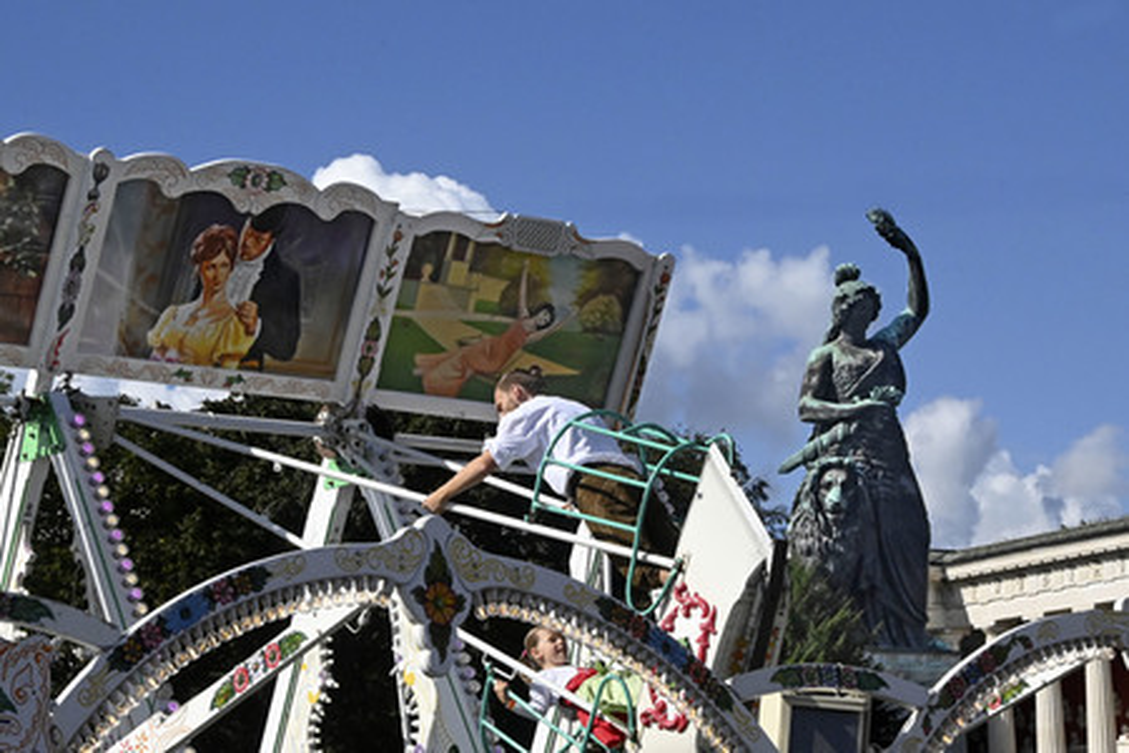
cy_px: 376
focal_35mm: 117
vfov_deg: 11.7
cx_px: 564
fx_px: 3669
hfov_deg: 17.5
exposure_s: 1/4000
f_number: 18
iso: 4000
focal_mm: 78
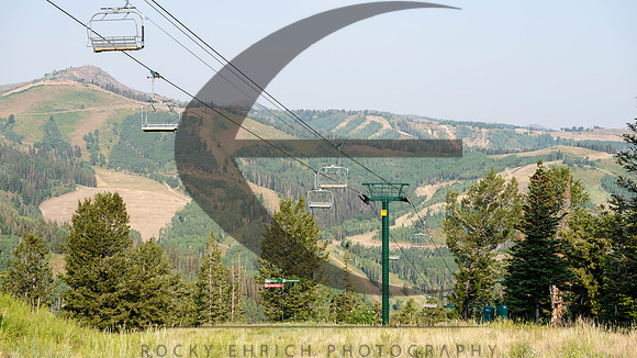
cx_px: 318
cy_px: 176
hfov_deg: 39.6
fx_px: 885
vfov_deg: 22.9
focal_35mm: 52
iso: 100
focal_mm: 50
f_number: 5.6
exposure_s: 1/250
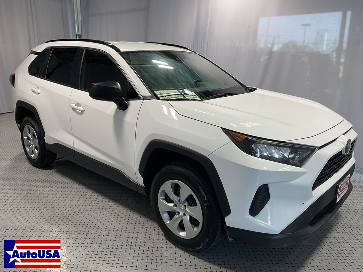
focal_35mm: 29
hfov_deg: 61.7
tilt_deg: -15.0
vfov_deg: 48.2
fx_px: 304
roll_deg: -0.6
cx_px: 182
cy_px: 136
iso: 20
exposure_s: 1/120
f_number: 1.8
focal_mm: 3
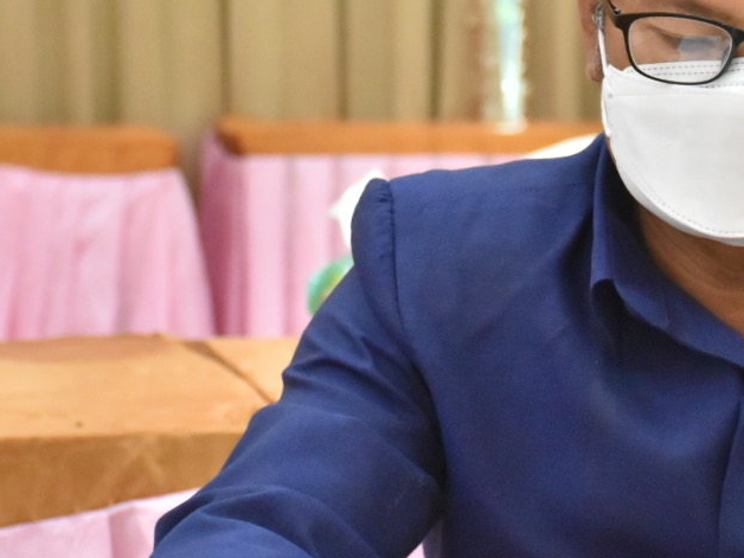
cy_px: 187
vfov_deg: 8.0
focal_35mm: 186
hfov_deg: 10.5
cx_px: 820
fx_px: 3998
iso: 2500
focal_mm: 50
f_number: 5
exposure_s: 1/100
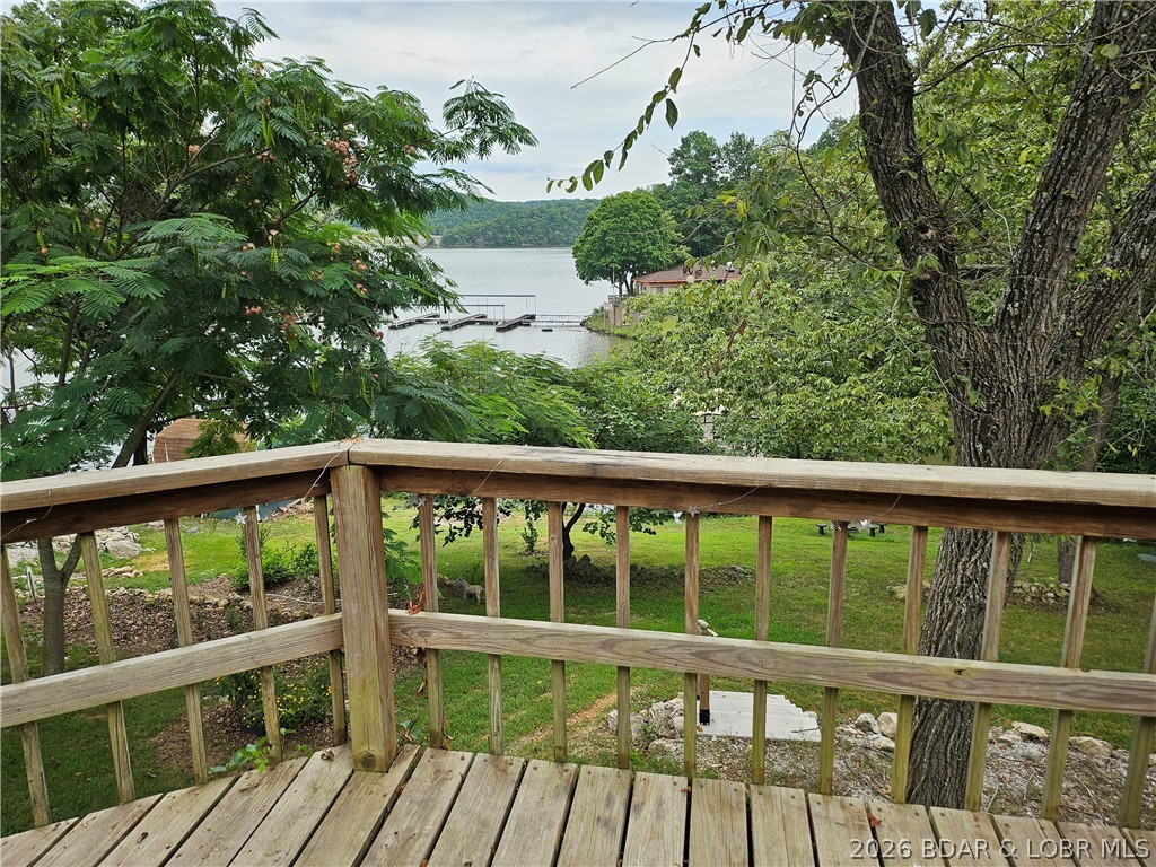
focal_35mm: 24
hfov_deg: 71.6
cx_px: 578
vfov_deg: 56.8
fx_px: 801
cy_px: 434
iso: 50
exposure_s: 1/533
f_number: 1.8
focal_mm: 5
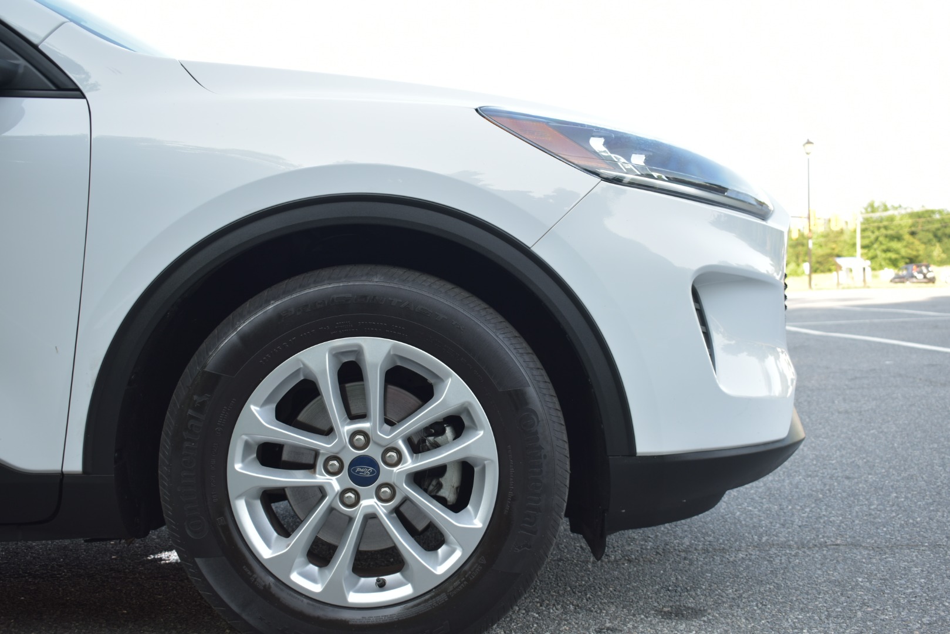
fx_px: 1069
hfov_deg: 47.9
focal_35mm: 40
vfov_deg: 33.0
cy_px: 317
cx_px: 475
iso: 100
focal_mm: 27
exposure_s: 1/80
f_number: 4.2
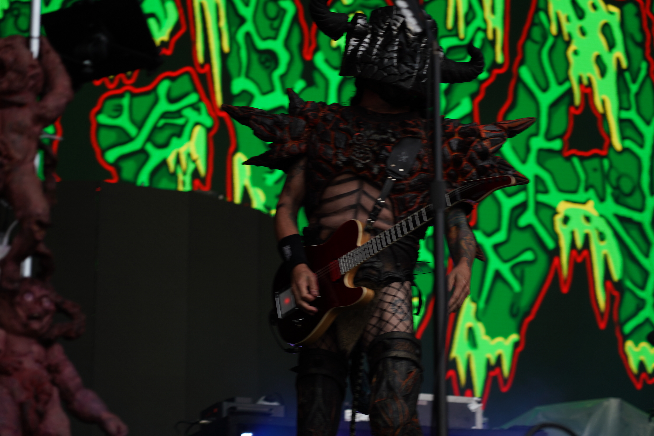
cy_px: 218
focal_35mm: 105
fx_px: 1907
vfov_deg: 13.0
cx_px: 327
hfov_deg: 19.5
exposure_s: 1/125
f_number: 4
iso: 100
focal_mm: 105
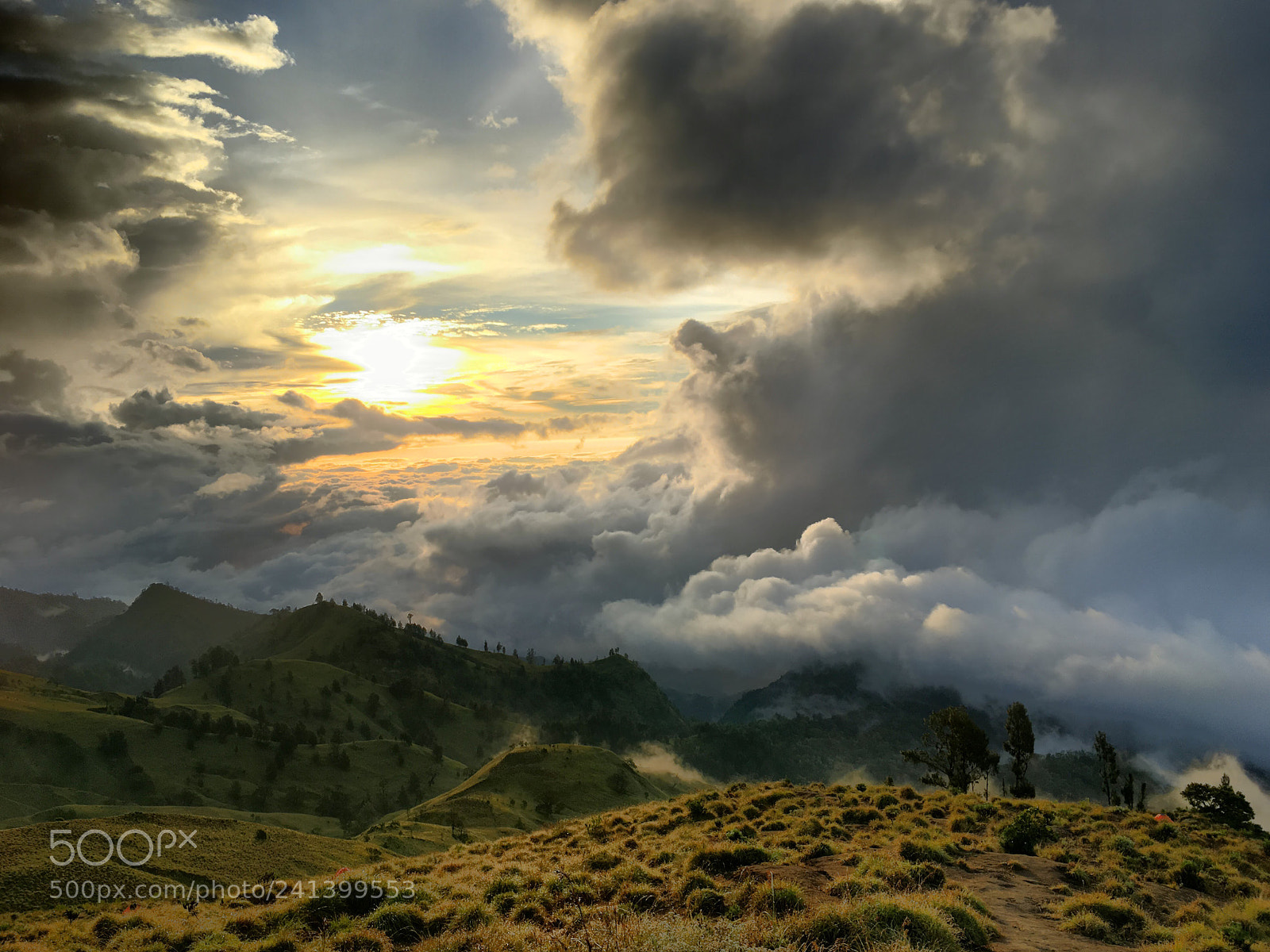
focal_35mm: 29
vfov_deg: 48.2
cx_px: 635
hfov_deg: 61.7
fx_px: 1064
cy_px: 476
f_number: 2.2
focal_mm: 4
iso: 25
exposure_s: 1/2137
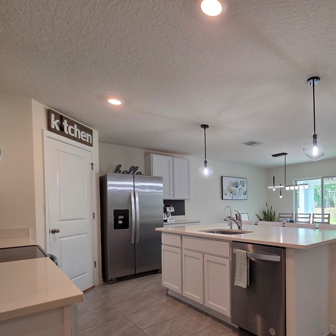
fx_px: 220
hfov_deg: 69.2
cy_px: 209
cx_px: 258
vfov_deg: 73.6
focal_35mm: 20
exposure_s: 1/120
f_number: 2.2
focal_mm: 2.2
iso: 160
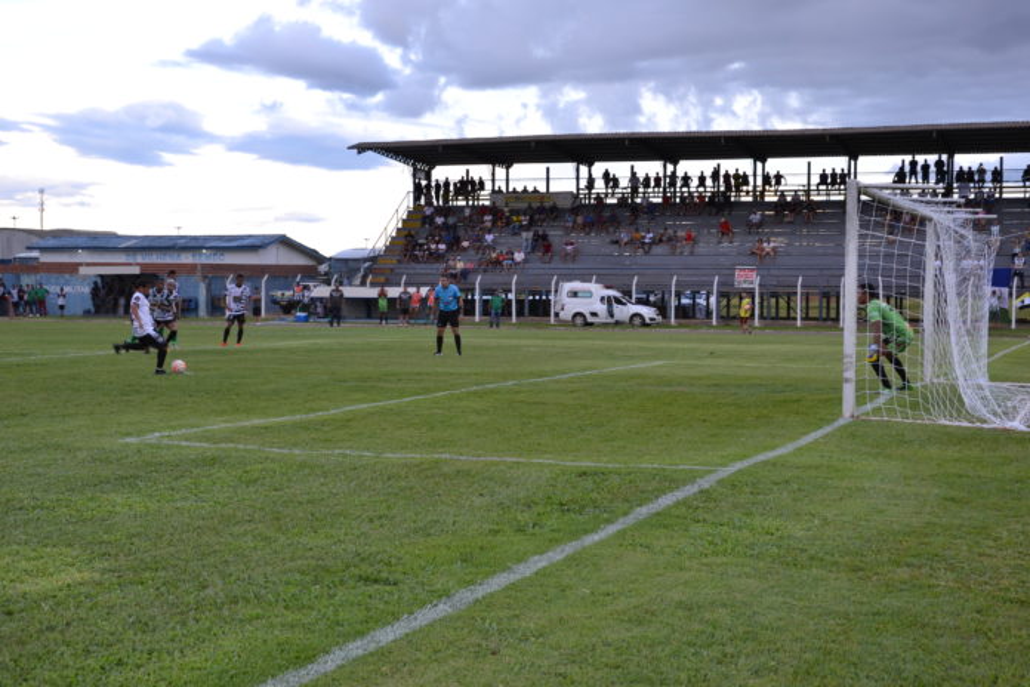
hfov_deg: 37.9
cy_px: 344
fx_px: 1502
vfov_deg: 25.8
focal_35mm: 52
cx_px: 515
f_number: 5.6
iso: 200
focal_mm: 35
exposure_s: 1/100
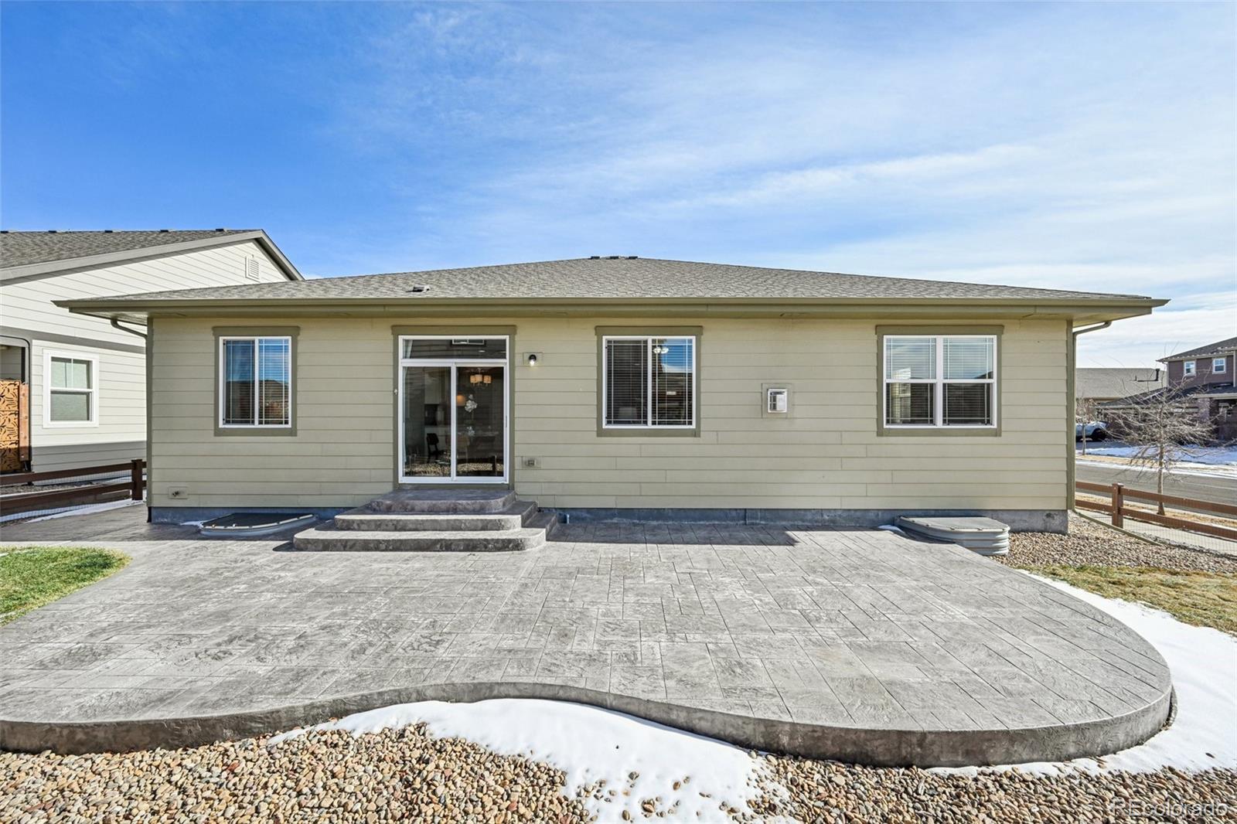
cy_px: 412
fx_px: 481
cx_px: 618
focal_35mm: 14
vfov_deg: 81.2
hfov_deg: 104.3
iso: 64
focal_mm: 14
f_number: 13
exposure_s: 1/60
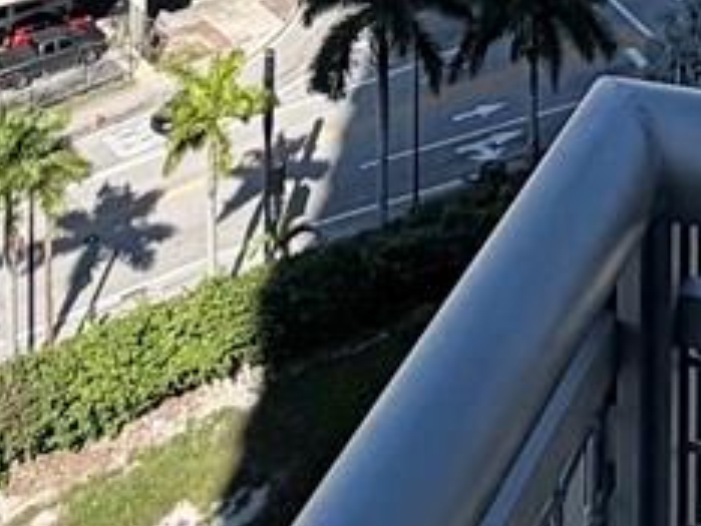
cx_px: 906
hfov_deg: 19.0
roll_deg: -1.6
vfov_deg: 11.5
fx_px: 1945
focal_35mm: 96
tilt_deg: -2.1
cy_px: -893
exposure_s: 1/1211
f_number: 2.2
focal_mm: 2.22
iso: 20
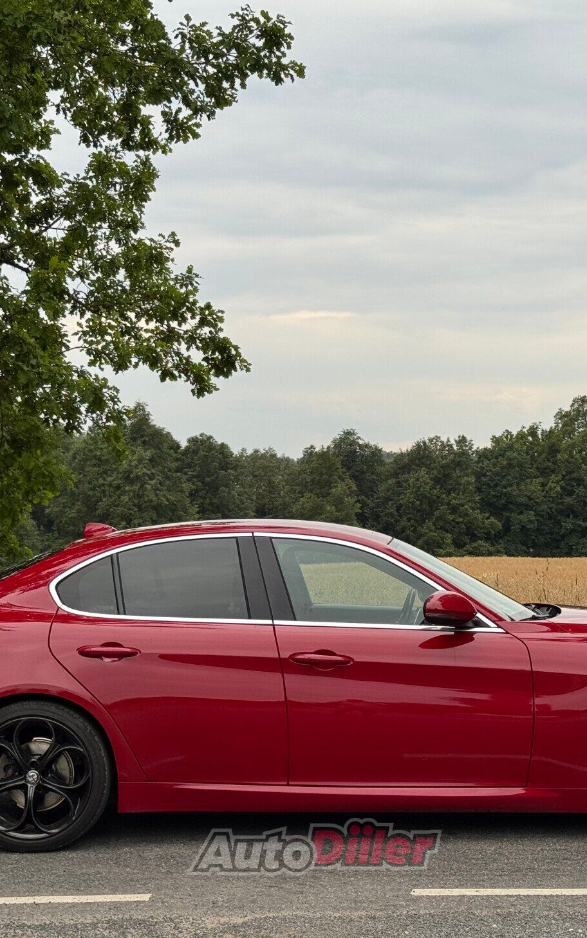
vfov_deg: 30.2
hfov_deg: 19.1
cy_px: 470
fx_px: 1740
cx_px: 314
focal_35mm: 68
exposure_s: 1/364
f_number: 1.78
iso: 64
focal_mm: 6.76
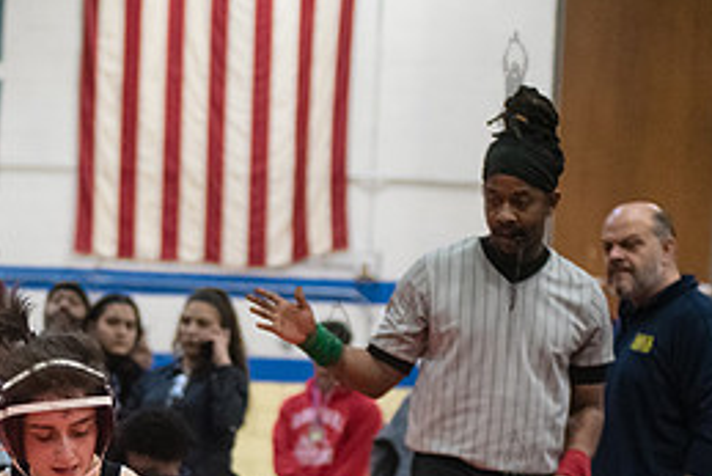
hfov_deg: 11.4
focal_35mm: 179
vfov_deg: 7.6
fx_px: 3542
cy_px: 477
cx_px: -19
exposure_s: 1/500
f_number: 3.5
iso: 8000
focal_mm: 80
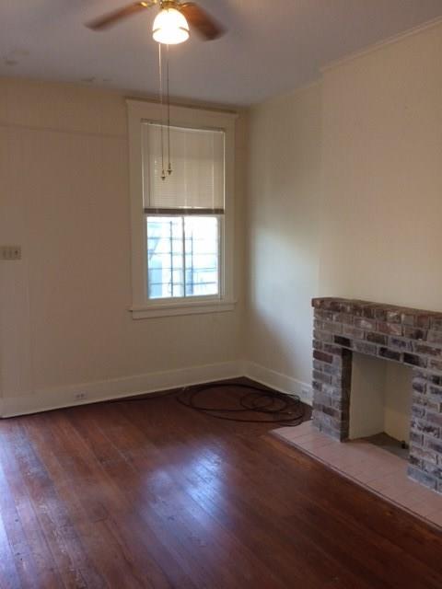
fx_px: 494
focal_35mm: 29
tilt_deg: -14.1
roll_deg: +1.1
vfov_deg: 61.7
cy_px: 294
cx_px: 221
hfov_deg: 48.2
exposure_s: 1/30
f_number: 2.2
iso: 50
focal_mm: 4.15
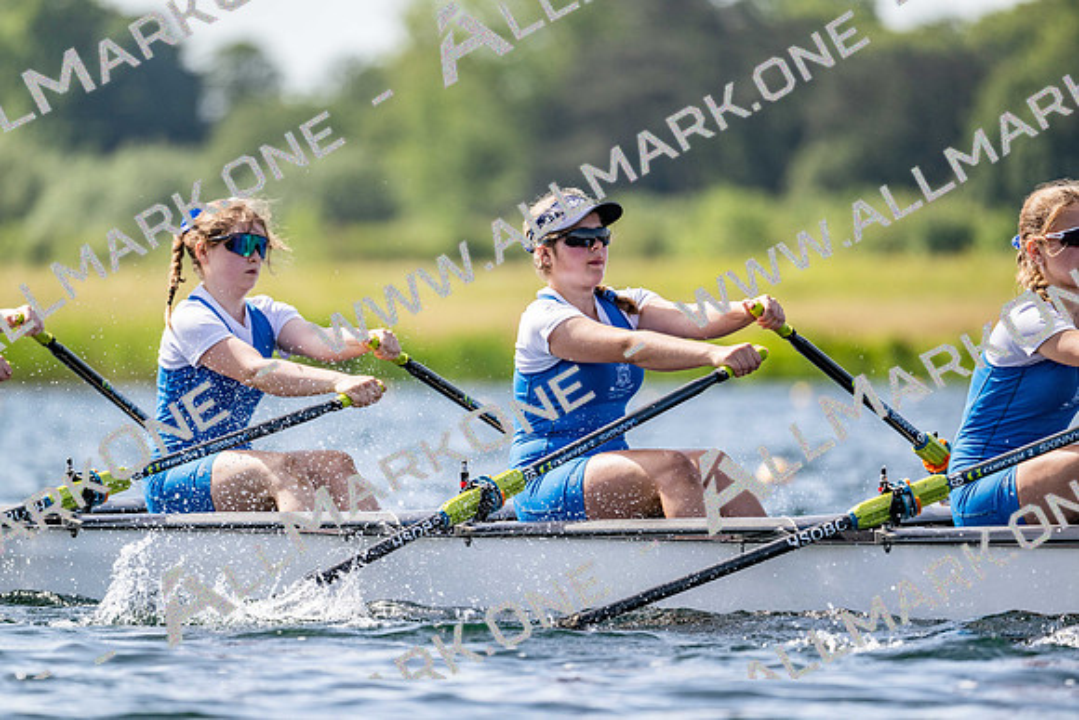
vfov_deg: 3.4
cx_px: 540
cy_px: 360
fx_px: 11991
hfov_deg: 5.2
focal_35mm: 400
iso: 280
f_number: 4.5
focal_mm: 400
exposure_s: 1/2500
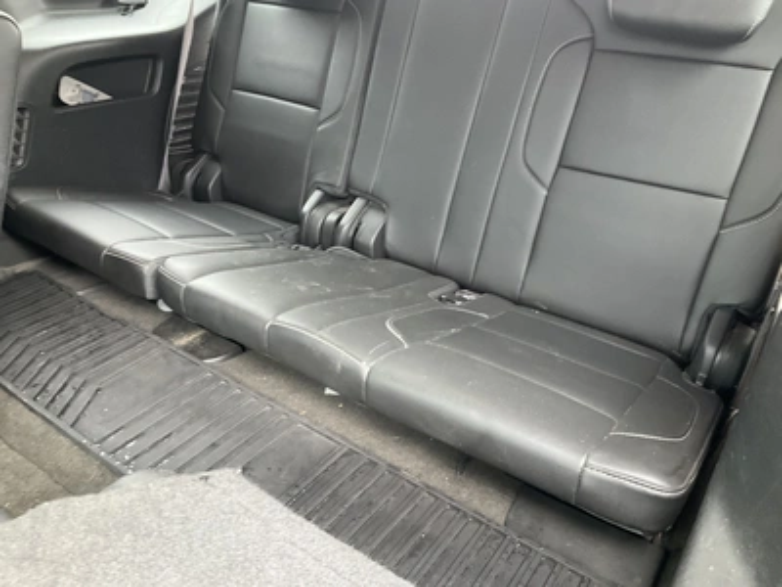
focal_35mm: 29
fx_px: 655
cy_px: 294
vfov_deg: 48.2
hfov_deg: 61.7
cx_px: 391
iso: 320
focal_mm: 3
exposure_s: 1/40
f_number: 1.8
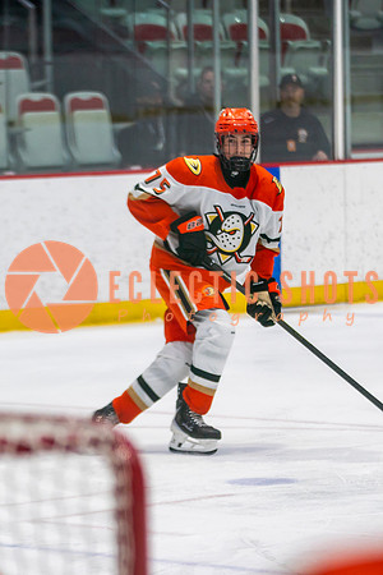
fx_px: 3952
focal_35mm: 248
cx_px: 244
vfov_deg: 8.3
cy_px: 364
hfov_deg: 5.5
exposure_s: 1/640
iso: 640
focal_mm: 125
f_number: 2.8
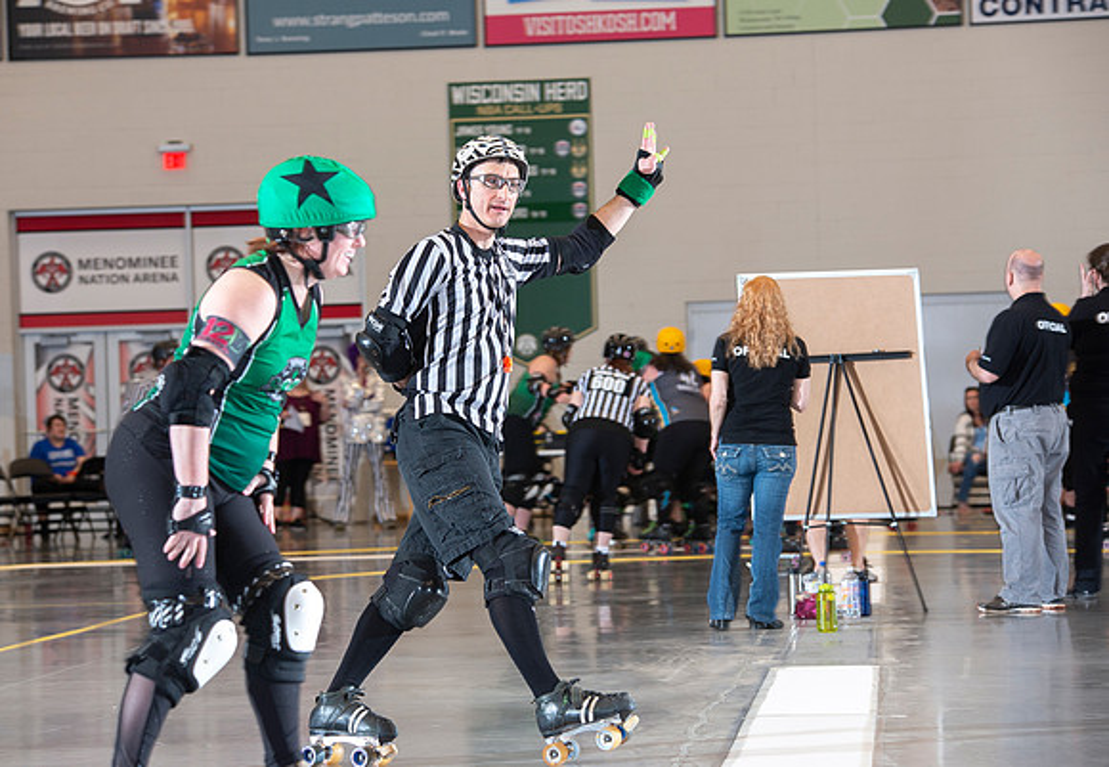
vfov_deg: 11.3
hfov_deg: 16.2
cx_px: 535
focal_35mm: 125
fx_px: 3891
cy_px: 384
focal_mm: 122
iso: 640
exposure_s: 1/160
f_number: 5.6
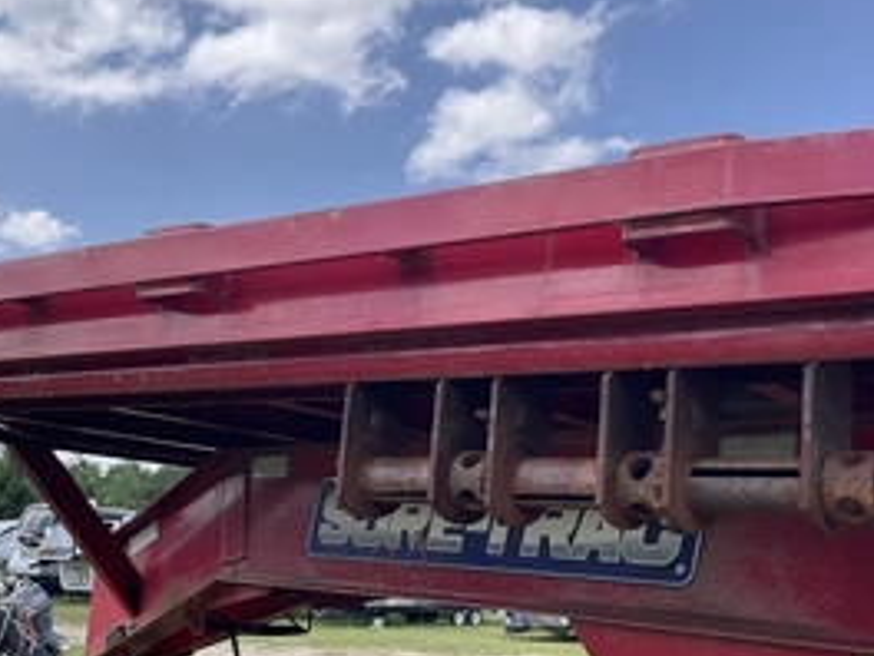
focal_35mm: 44
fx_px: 1111
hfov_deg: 42.7
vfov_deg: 32.8
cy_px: 391
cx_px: 533
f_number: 1.8
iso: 25
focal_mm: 3
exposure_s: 1/855
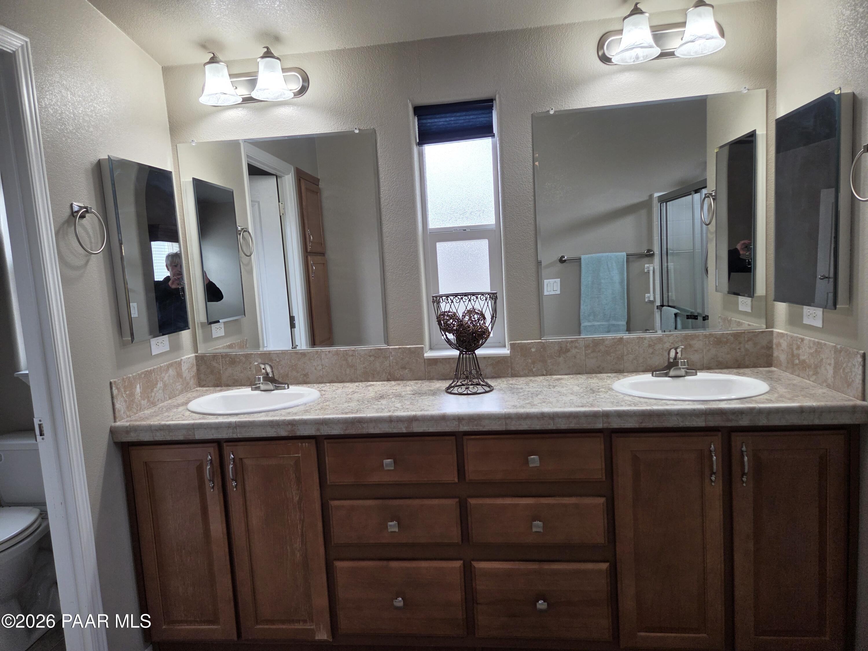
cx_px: 434
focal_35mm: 23
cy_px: 326
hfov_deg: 73.9
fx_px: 577
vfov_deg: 58.9
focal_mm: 5.4
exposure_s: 1/120
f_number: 1.8
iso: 64
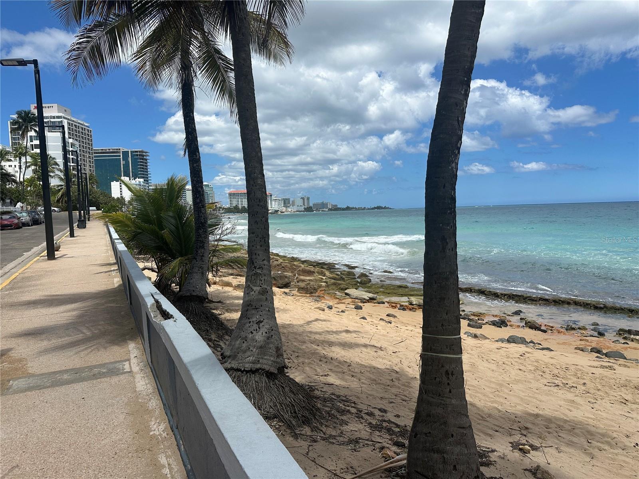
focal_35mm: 24
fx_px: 443
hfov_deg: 71.6
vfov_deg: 56.8
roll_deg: +1.2
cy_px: 240
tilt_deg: -4.1
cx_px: 320
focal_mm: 6.86
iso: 80
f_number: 1.78
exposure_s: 1/7576
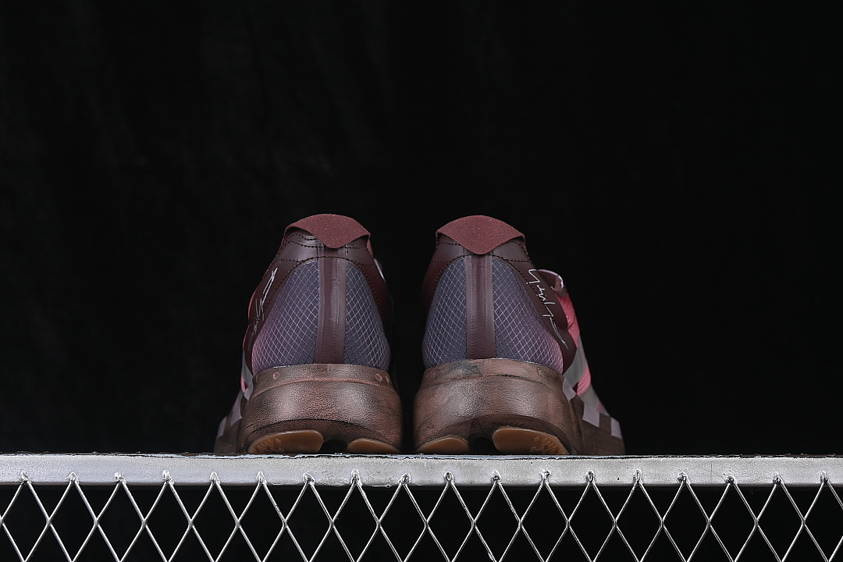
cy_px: 281
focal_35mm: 75
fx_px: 1756
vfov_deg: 18.2
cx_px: 422
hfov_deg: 27.0
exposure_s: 1/80
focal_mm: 50
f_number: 7.1
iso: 160
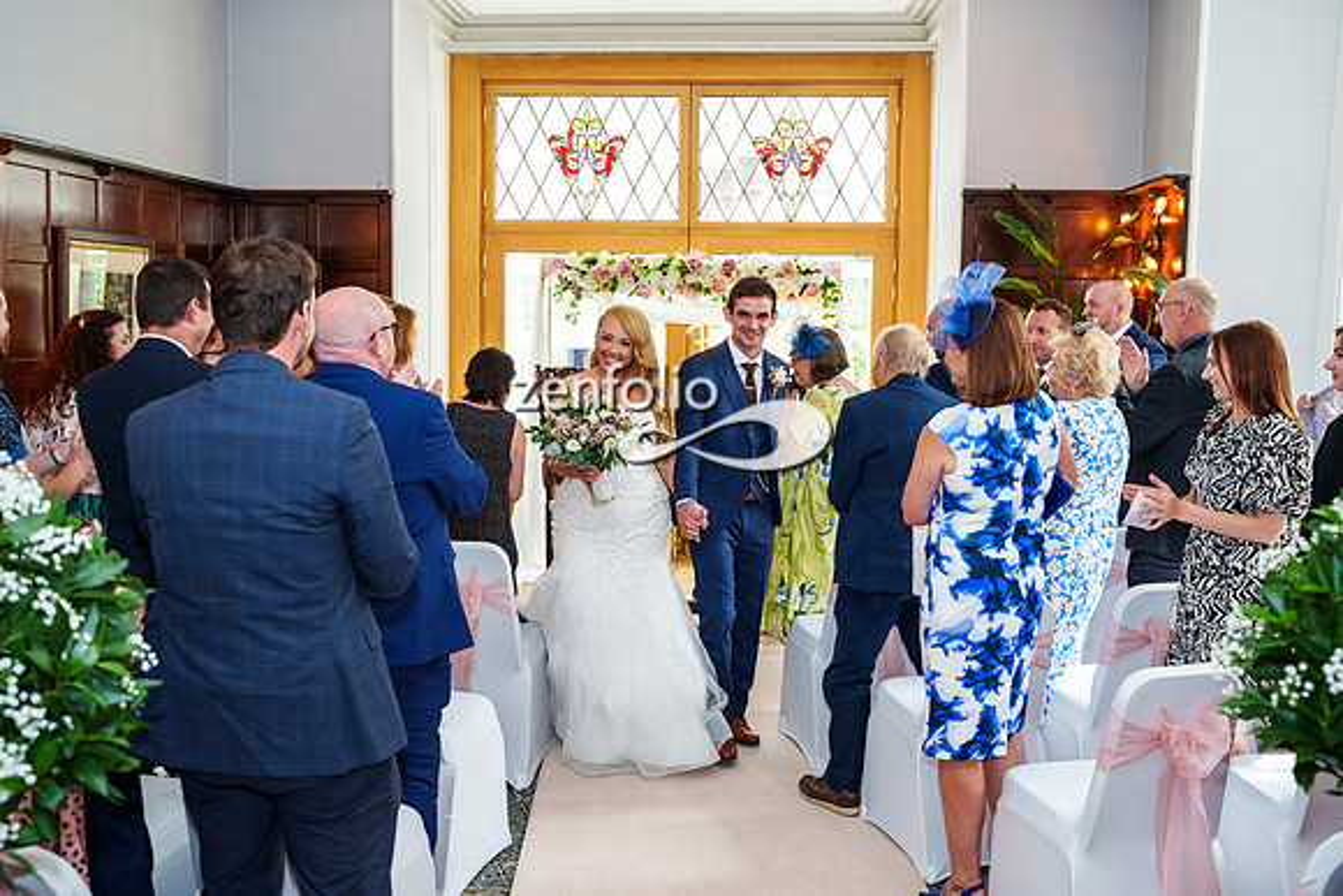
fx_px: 1415
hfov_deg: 50.8
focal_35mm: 38
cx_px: 650
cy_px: 426
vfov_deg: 35.1
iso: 800
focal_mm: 36
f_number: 3.5
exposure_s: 1/250
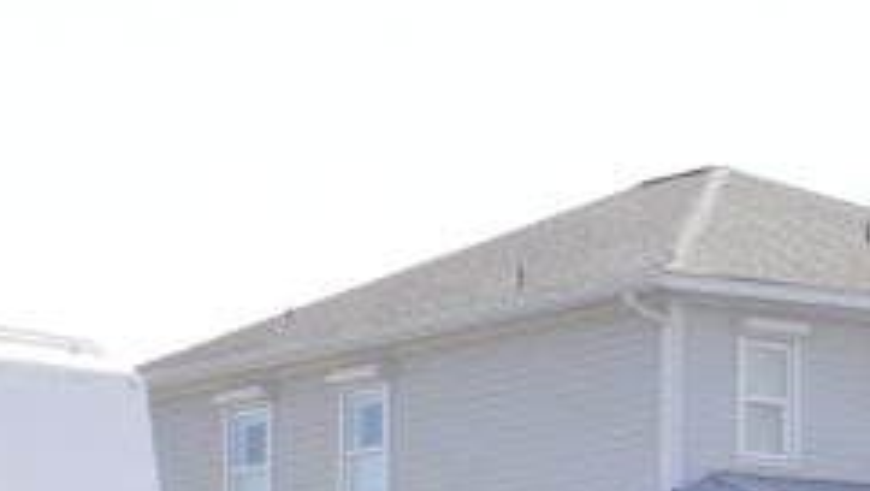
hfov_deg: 9.0
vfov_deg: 5.7
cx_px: -1372
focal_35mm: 211
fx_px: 4871
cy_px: 668
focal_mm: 20
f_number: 9
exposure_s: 1/200
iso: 100
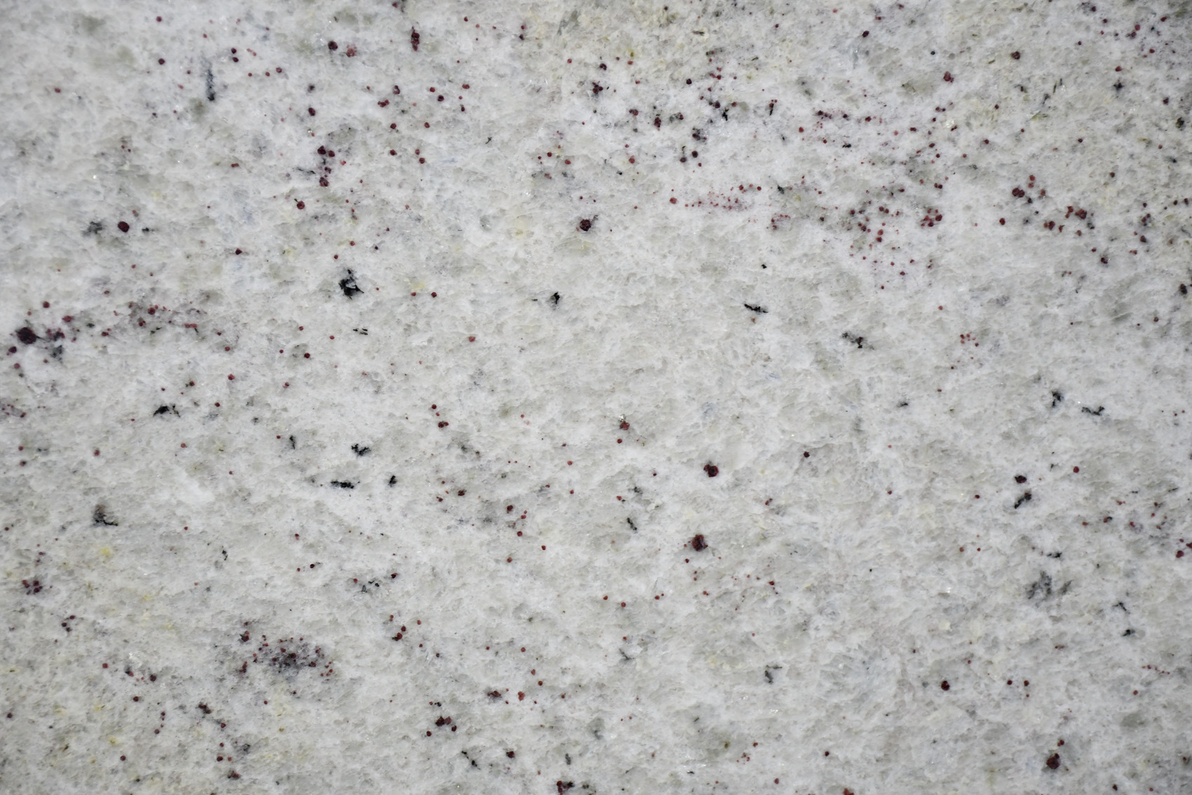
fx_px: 2782
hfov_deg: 24.2
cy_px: 398
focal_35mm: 84
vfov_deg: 16.3
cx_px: 596
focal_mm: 56
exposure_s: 1/250
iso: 1000
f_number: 5
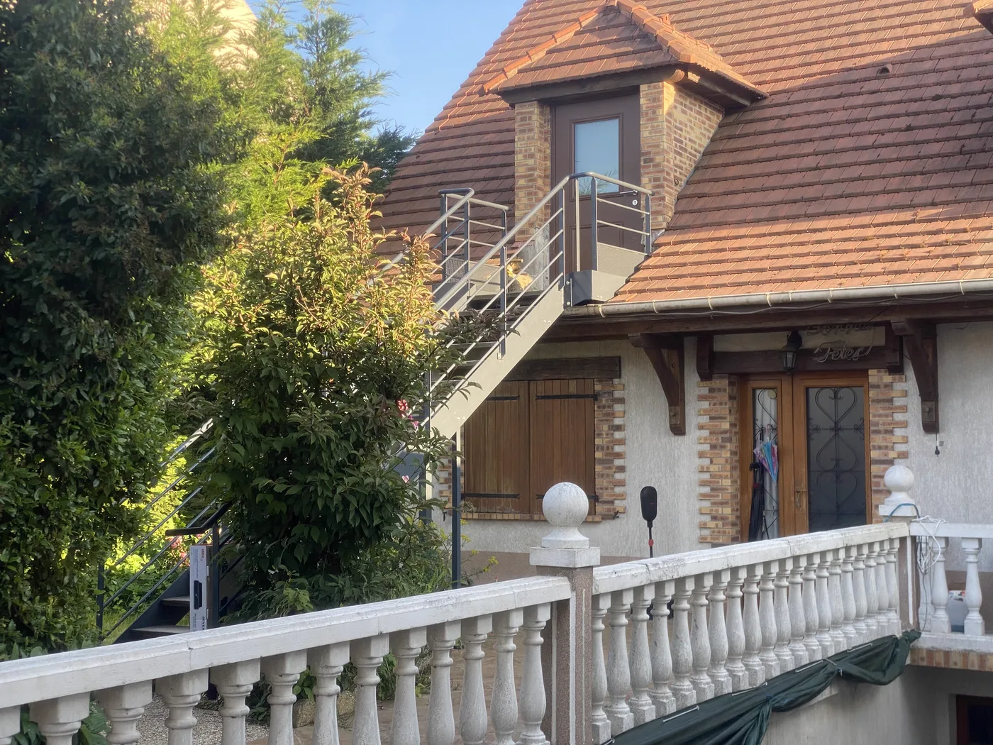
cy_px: 372
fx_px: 1492
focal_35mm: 52
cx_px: 496
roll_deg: +0.4
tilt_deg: +2.2
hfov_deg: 36.8
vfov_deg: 28.0
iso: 20
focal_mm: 6
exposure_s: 1/193
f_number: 2
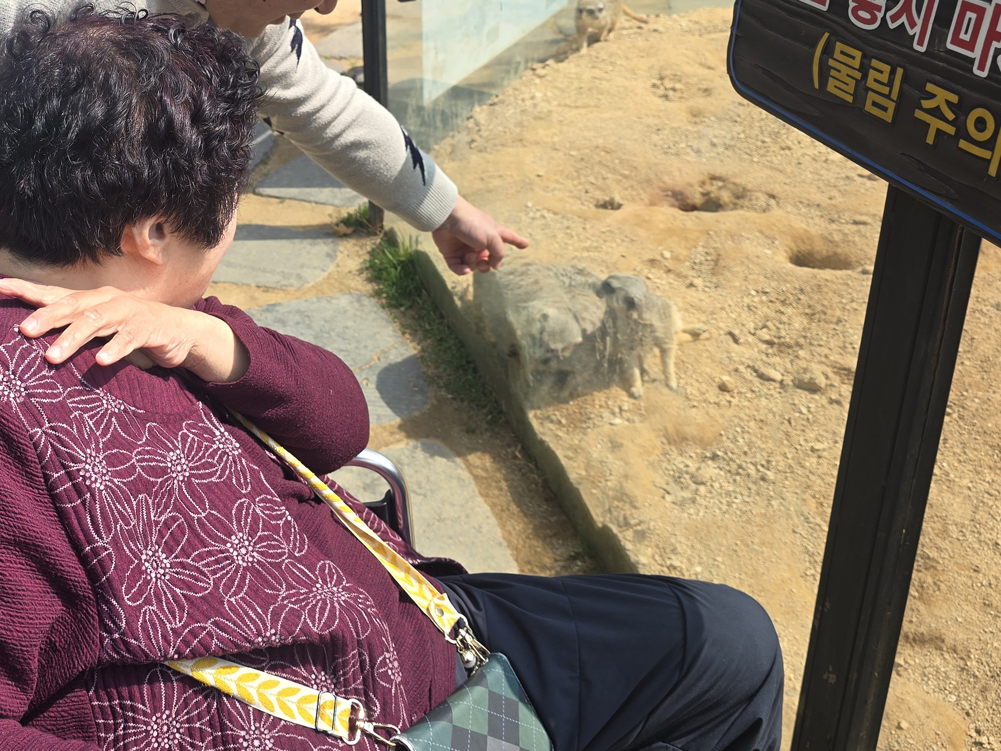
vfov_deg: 36.6
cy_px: 292
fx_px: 1128
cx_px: 252
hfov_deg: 46.2
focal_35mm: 39
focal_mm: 6.3
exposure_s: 1/465
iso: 12
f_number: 1.7
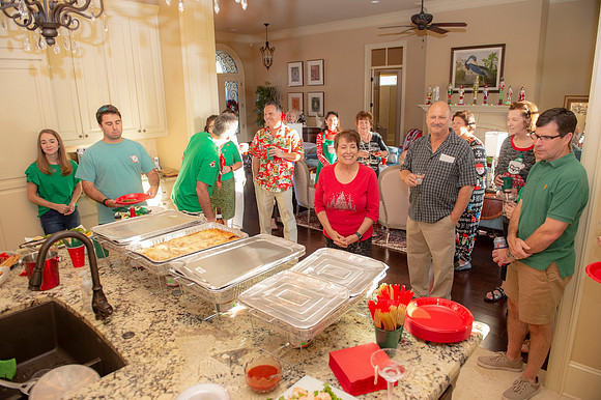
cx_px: 300
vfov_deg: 53.1
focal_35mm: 24
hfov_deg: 73.8
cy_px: 200
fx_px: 400
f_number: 4
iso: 800
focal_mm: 24
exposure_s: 1/125
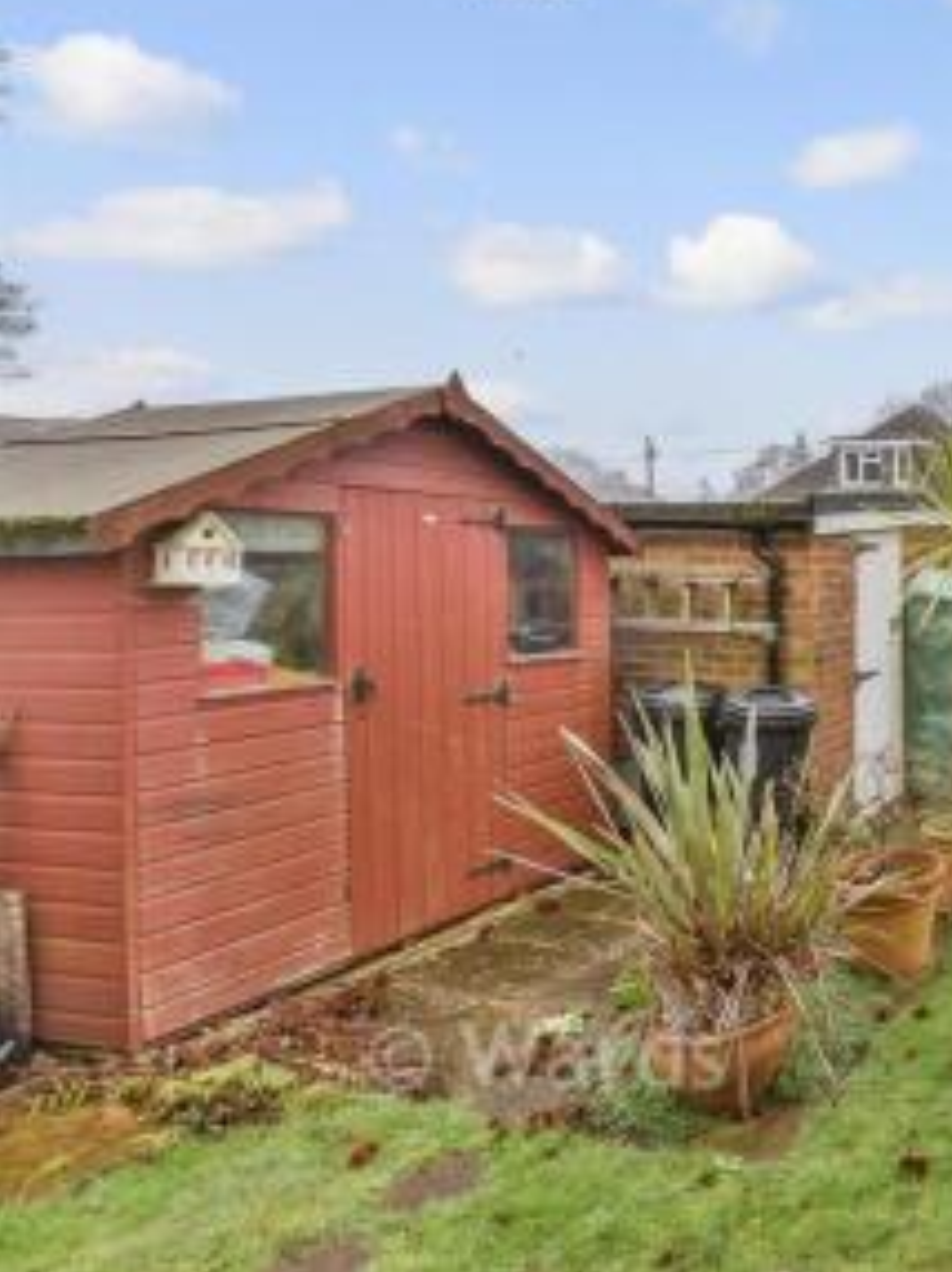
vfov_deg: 71.5
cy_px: 572
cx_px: 1054
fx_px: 881
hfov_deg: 43.5
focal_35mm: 24
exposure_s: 1/200
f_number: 7.1
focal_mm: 10
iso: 500
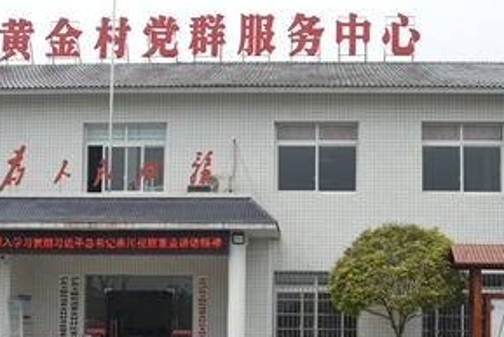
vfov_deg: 23.4
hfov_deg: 35.0
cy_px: 284
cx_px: 258
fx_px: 798
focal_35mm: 57
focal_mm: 22
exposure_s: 1/200
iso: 200
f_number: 7.1
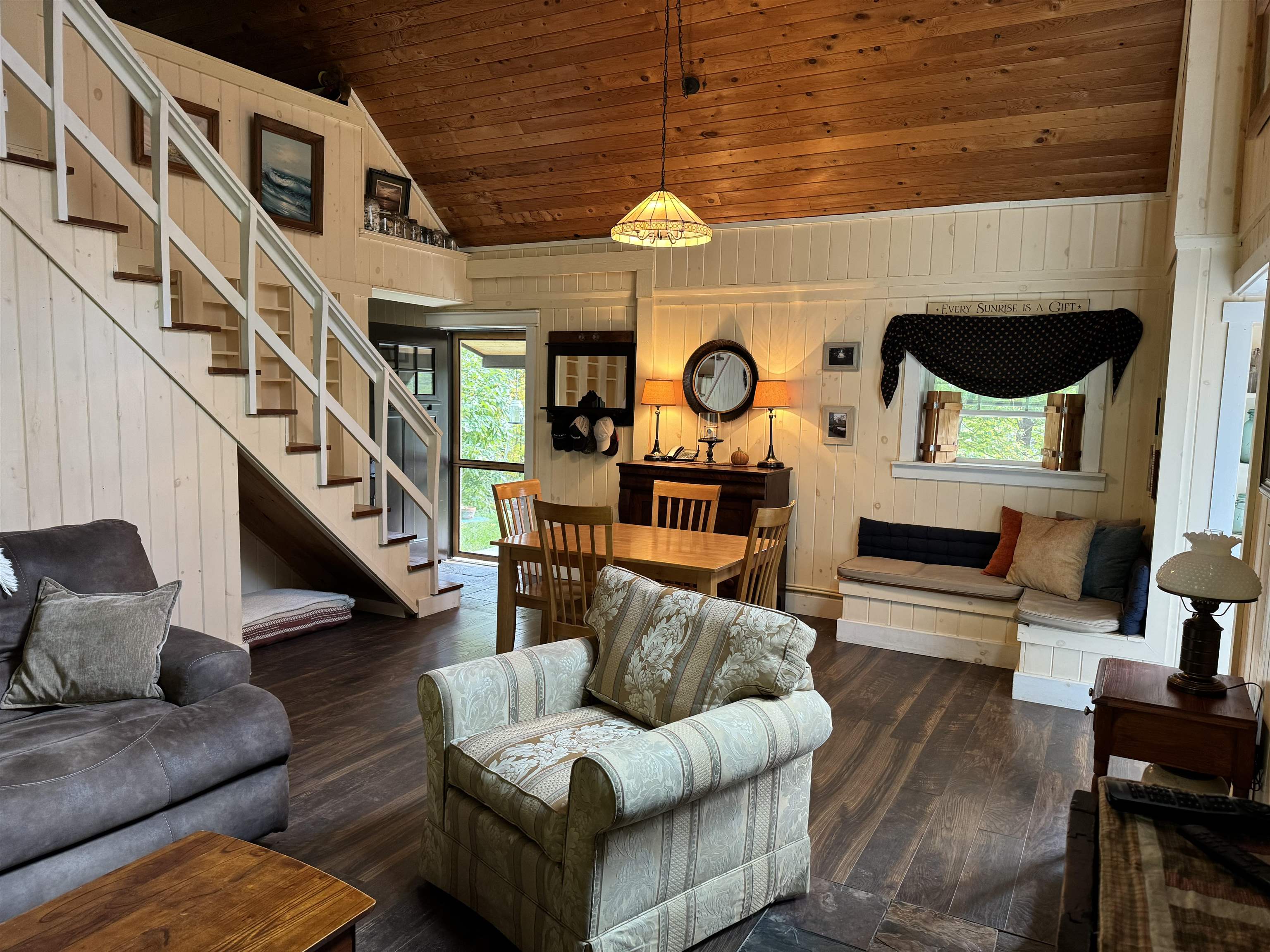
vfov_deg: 56.8
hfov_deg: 71.6
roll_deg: -1.5
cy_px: 476
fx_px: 881
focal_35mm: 24
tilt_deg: -6.3
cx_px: 635
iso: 250
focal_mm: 6.76
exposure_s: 1/60
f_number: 1.78
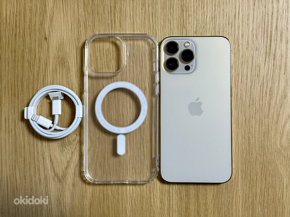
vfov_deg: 30.3
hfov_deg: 39.7
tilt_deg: -86.5
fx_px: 402
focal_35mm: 48
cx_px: 145
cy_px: 108
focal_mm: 6.76
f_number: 1.78
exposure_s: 1/50
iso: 100
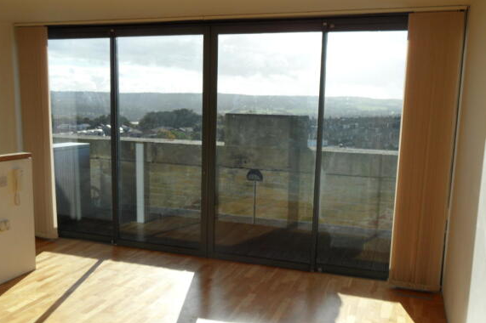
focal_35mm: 34
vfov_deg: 38.8
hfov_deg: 55.8
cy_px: 185
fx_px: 459
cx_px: 242
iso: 80
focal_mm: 5.3
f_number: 3.4
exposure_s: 1/750
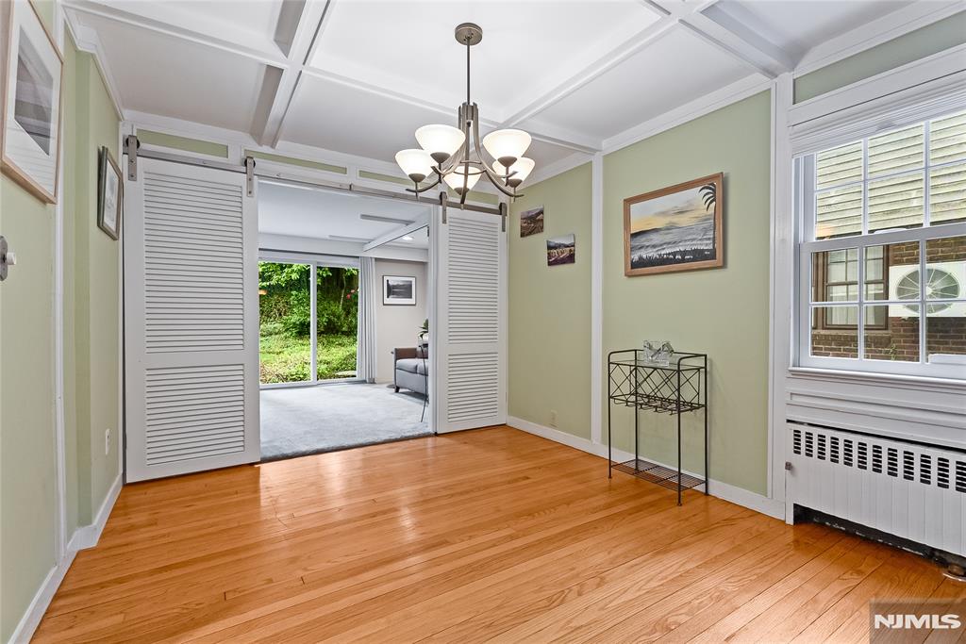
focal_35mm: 16
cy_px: 322
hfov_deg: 96.7
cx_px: 483
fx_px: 429
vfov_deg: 73.8
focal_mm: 16
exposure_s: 1/15
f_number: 7.1
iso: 800
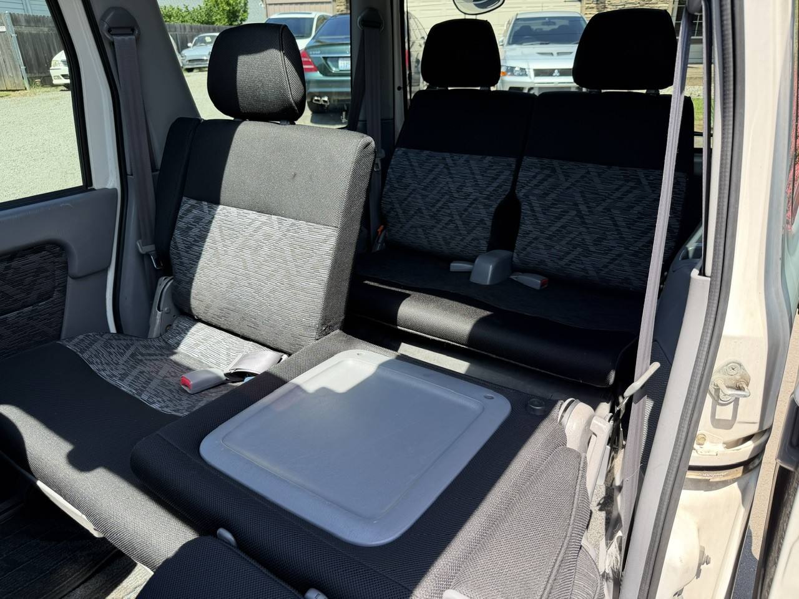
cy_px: 300
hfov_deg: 71.6
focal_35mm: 24
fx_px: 554
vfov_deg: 56.8
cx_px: 400
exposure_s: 1/456
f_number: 1.78
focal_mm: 6.76
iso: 80
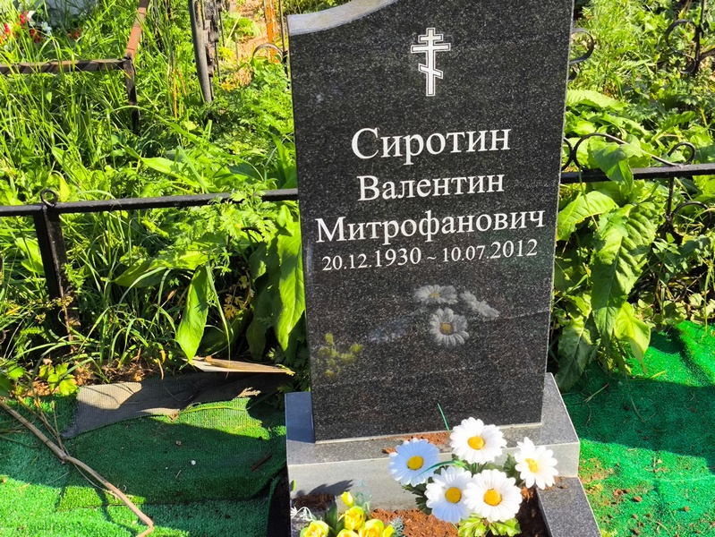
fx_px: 1033
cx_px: 358
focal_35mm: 50
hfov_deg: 38.2
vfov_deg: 29.1
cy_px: 268
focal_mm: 4.71
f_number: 1.7
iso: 50
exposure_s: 1/705
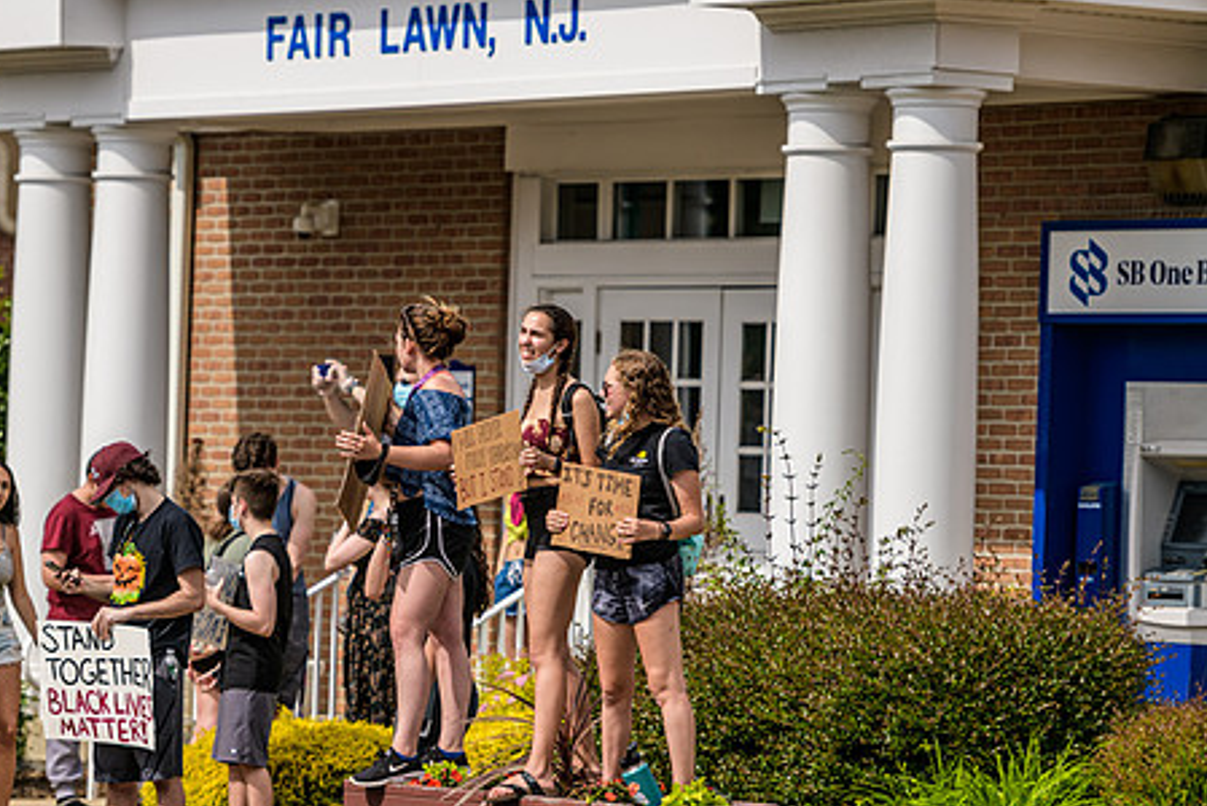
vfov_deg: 6.9
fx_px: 6710
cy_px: 429
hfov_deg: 10.3
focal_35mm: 200
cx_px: 438
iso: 200
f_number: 3.2
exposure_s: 1/4000
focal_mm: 155
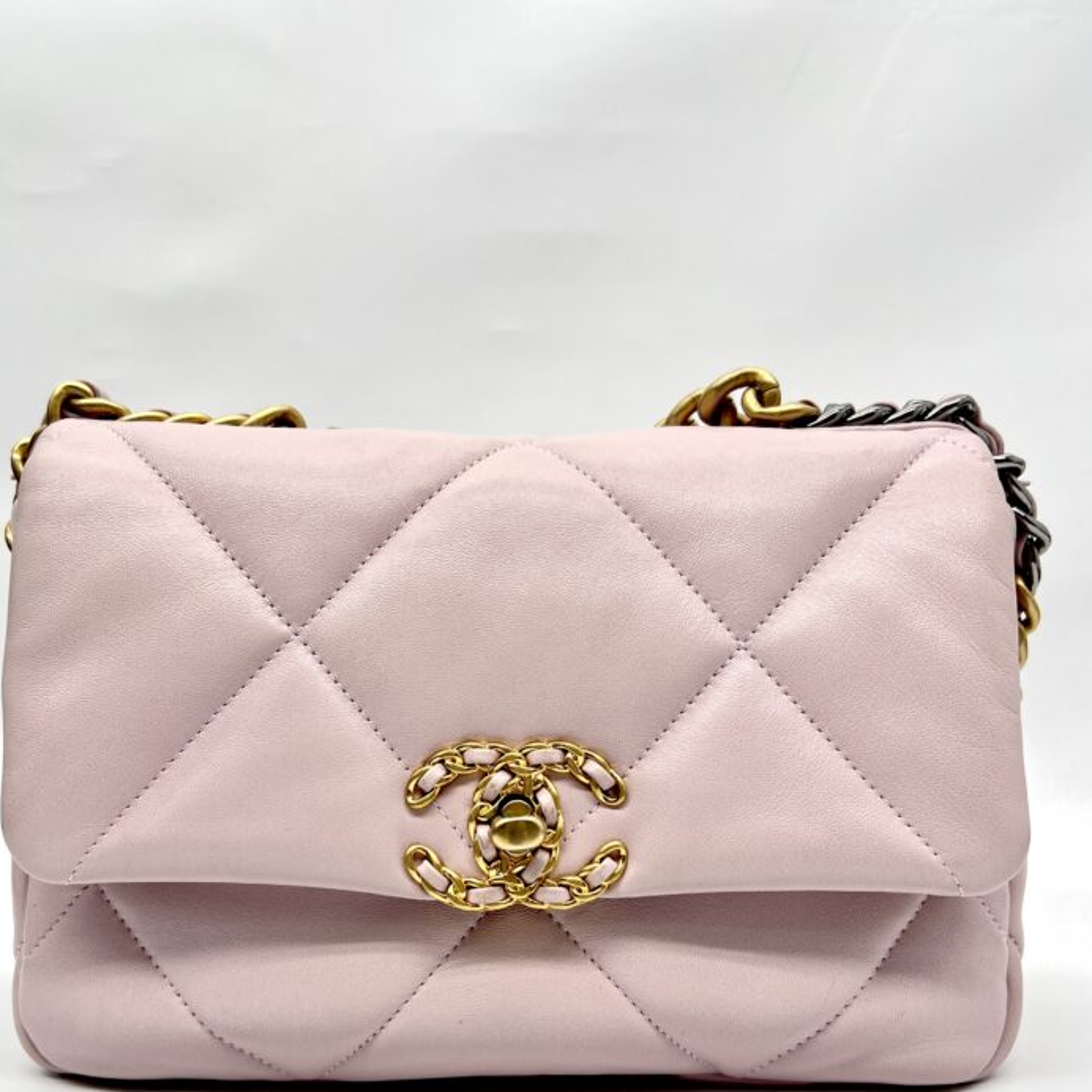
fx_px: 1213
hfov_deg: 48.4
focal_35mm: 34
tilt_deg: -6.0
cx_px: 500
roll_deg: +1.1
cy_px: 707
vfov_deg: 47.8
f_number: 1.5
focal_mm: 5.7
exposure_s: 1/166
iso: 50
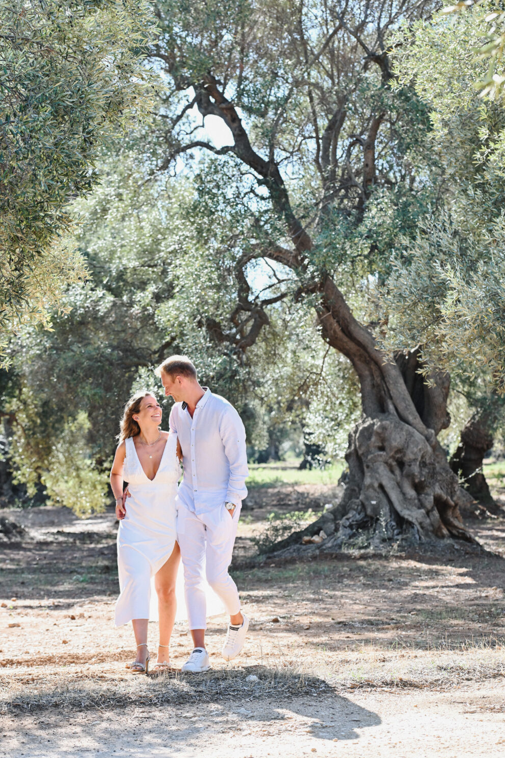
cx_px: 255
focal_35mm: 93
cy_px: 380
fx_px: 1957
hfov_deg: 14.7
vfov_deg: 21.9
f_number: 5
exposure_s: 1/800
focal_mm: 92
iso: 800
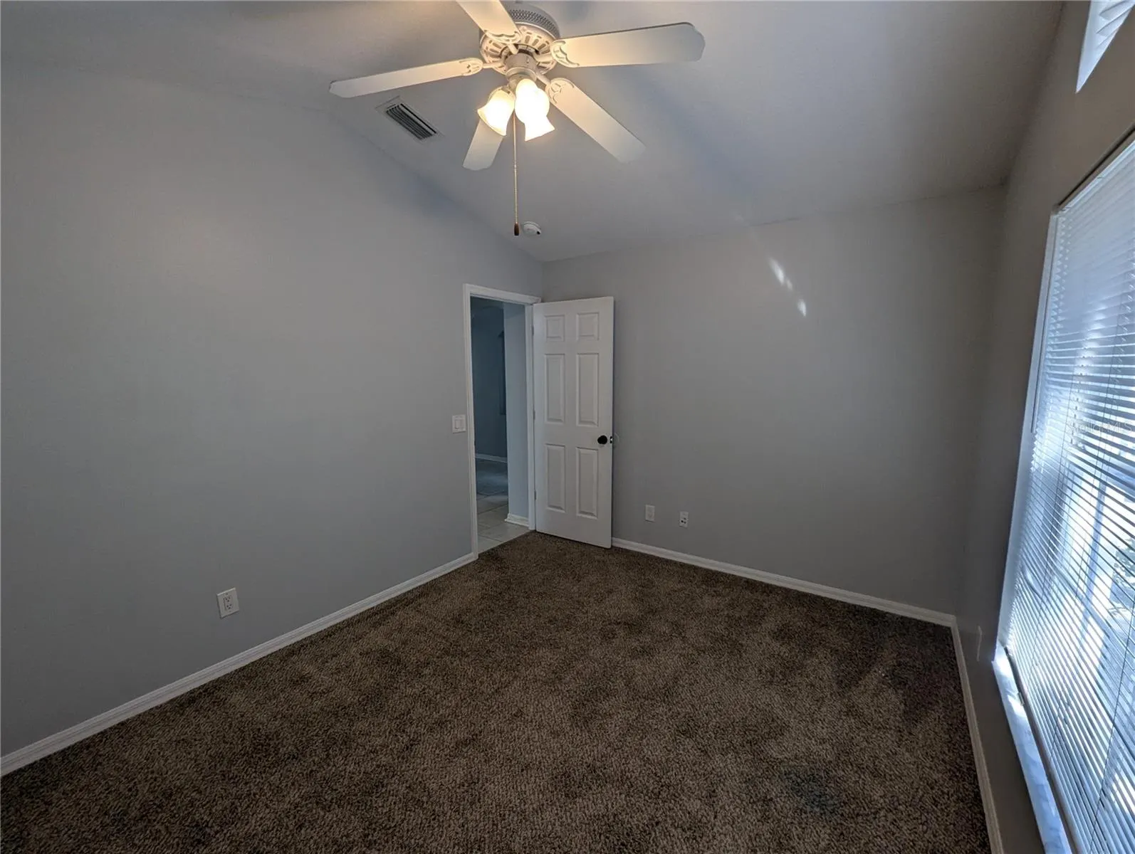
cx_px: 568
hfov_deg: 106.1
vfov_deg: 90.1
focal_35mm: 13
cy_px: 427
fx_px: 427
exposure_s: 1/120
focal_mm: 1.95
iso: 52
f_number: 2.2
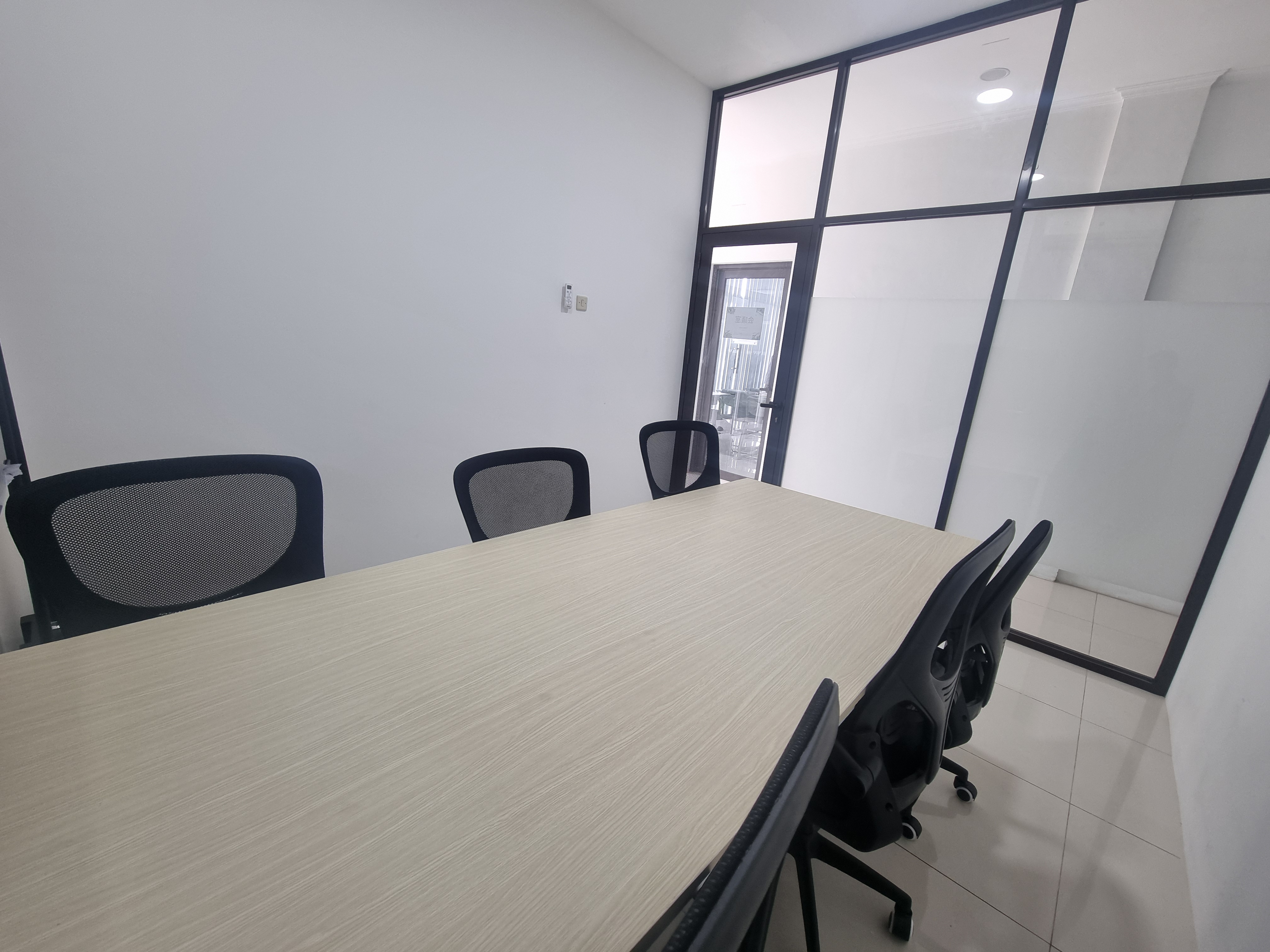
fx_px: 477
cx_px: 635
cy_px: 476
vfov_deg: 89.9
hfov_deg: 106.2
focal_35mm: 13
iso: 100
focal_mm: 2.2
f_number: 2.2
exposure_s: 1/60
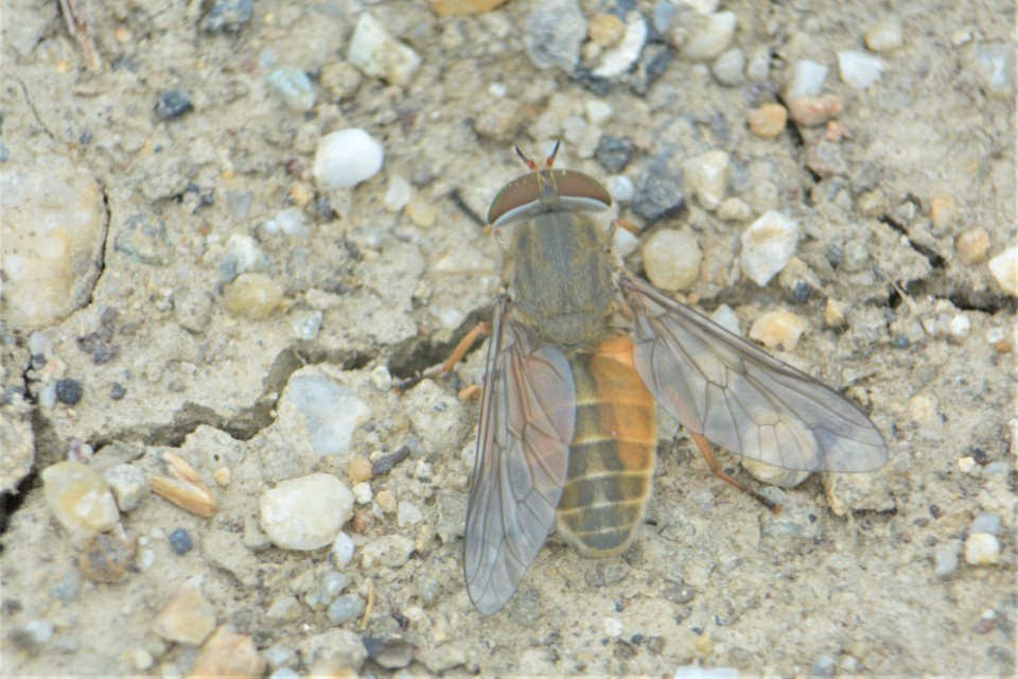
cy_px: 340
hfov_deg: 4.9
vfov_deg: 3.3
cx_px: 509
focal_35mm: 420
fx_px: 11876
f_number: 8
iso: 200
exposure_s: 1/125
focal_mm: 280
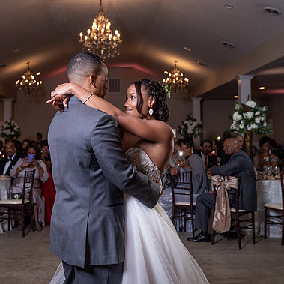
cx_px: 101
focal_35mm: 49
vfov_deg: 34.7
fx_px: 455
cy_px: 131
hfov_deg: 34.4
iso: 800
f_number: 4
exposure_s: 1/200
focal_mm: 34
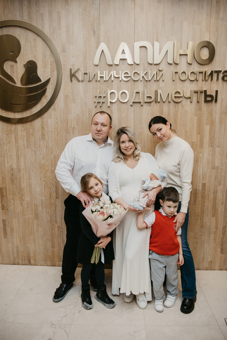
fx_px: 274
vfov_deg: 63.7
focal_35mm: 29
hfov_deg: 45.0
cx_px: 114
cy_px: 170
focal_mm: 29
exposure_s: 1/160
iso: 160
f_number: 4
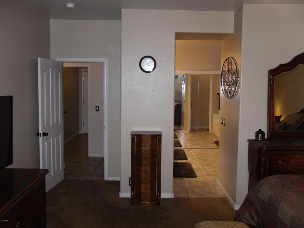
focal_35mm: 45
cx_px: 152
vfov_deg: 32.2
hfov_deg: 42.1
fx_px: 395
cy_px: 114
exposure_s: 1/45
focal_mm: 6.3
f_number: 3.5
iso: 200
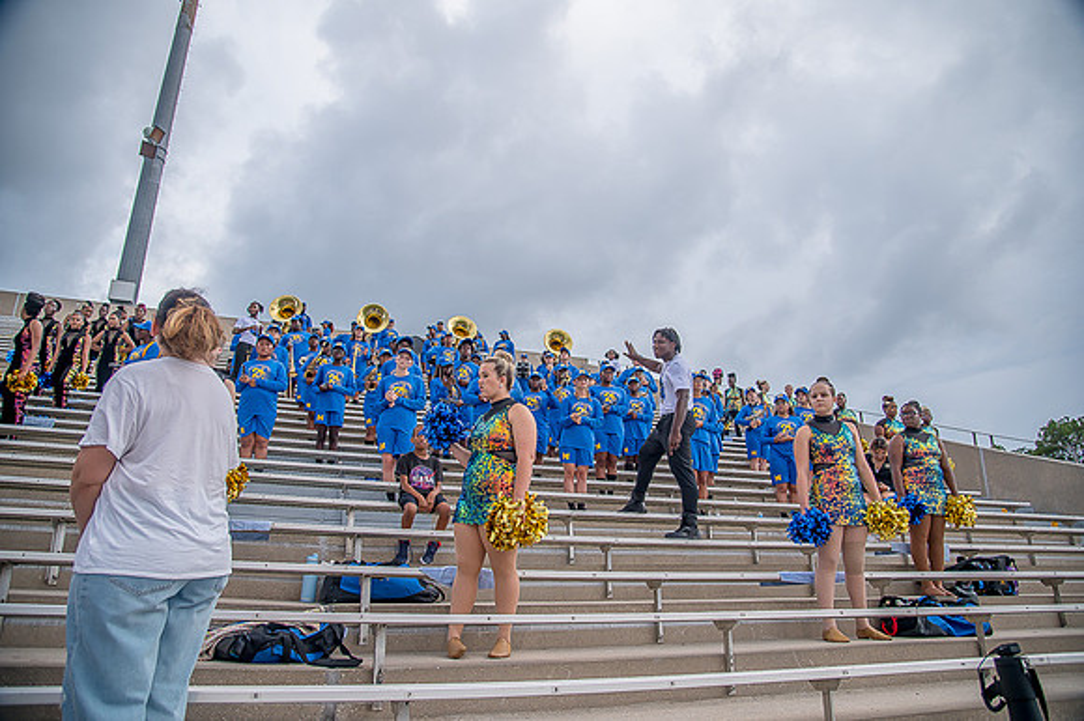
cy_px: 360
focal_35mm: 24
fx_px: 722
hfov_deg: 73.8
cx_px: 542
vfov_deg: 53.1
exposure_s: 1/250
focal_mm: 24
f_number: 4
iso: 400
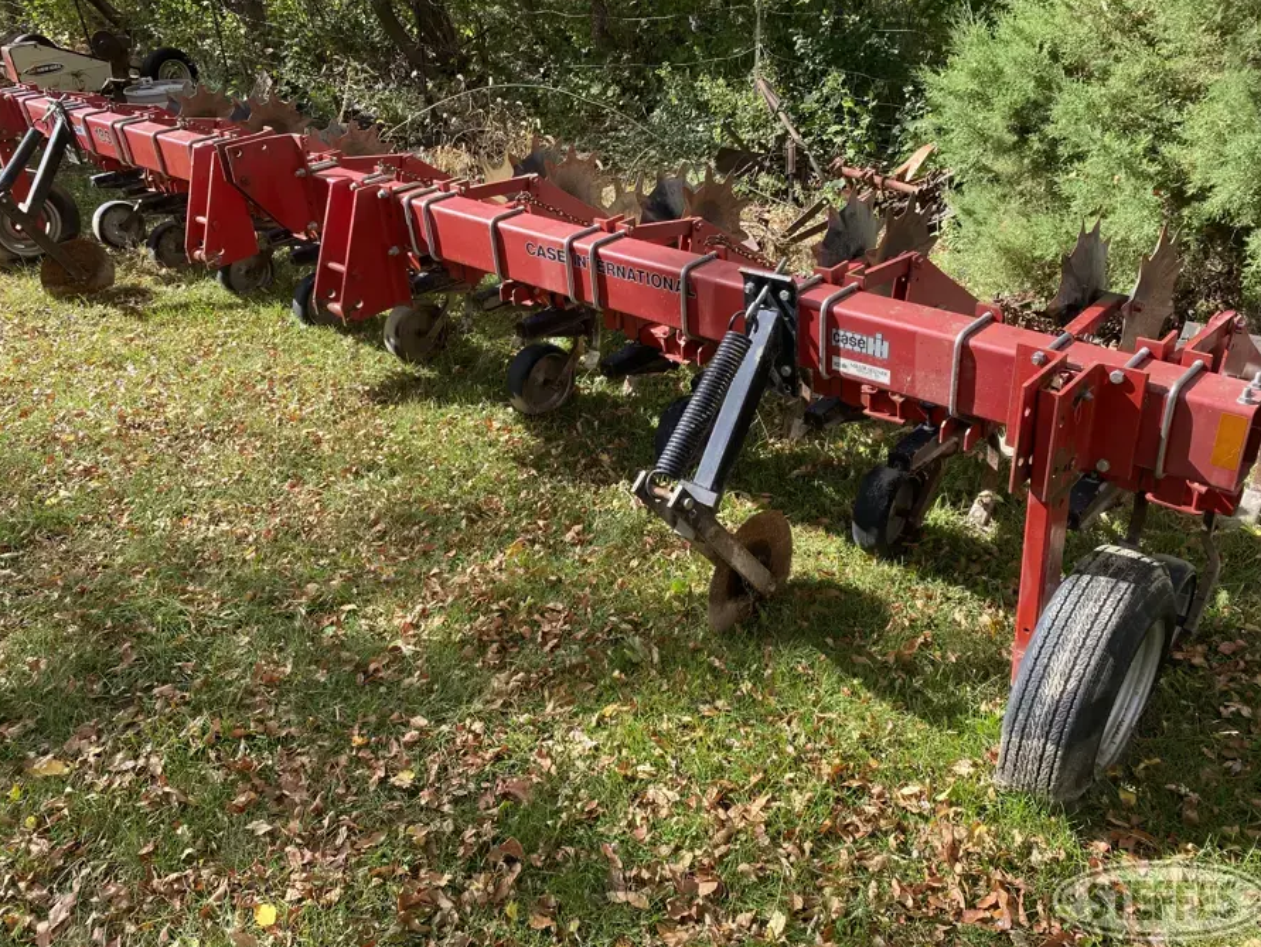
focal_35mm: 28
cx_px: 624
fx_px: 1020
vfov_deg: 49.8
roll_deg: +1.4
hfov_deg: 63.4
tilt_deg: -24.1
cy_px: 447
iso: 32
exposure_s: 1/504
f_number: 1.8
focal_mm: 4.25
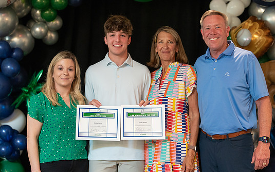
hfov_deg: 29.8
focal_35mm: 69
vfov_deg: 18.8
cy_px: 103
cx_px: 146
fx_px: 517
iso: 1600
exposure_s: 1/320
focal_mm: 50
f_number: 1.2
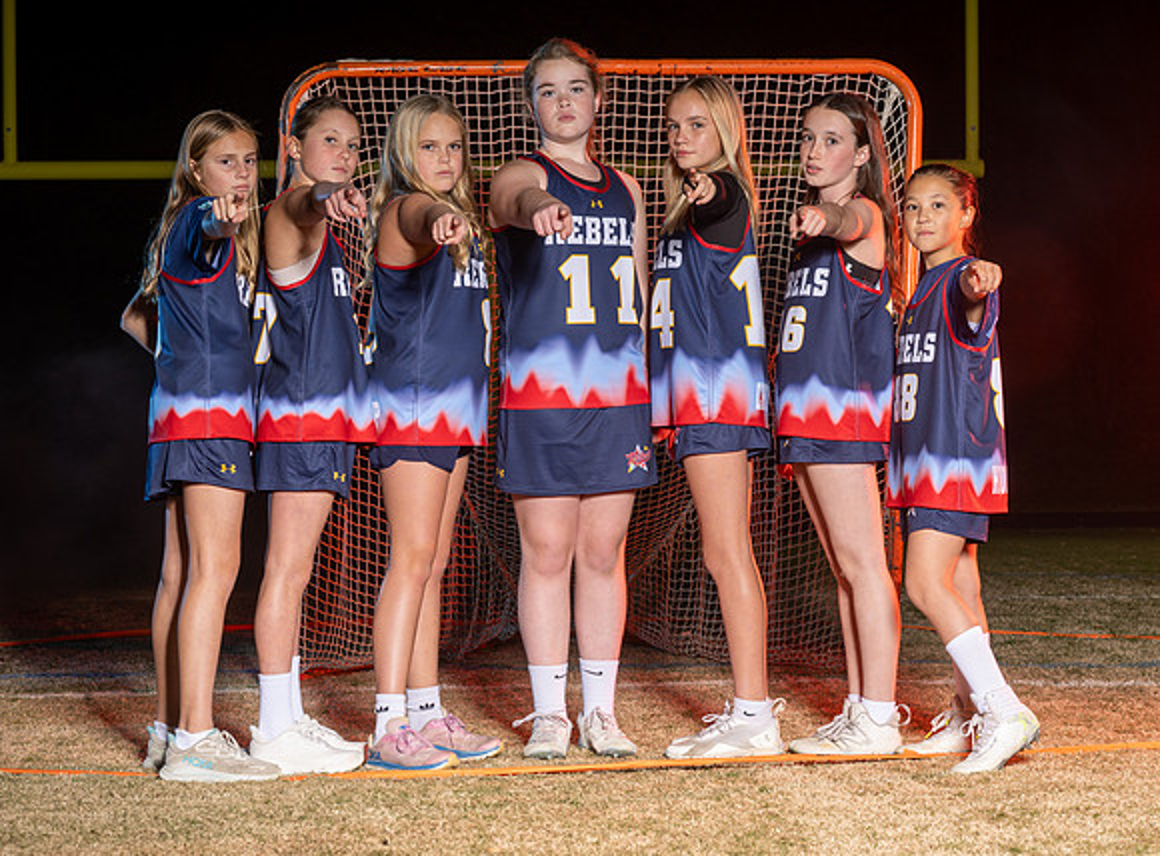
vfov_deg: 16.3
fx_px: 2980
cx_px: 631
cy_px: 382
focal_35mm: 89
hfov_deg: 22.0
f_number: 8
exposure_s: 1/200
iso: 64
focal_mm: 73
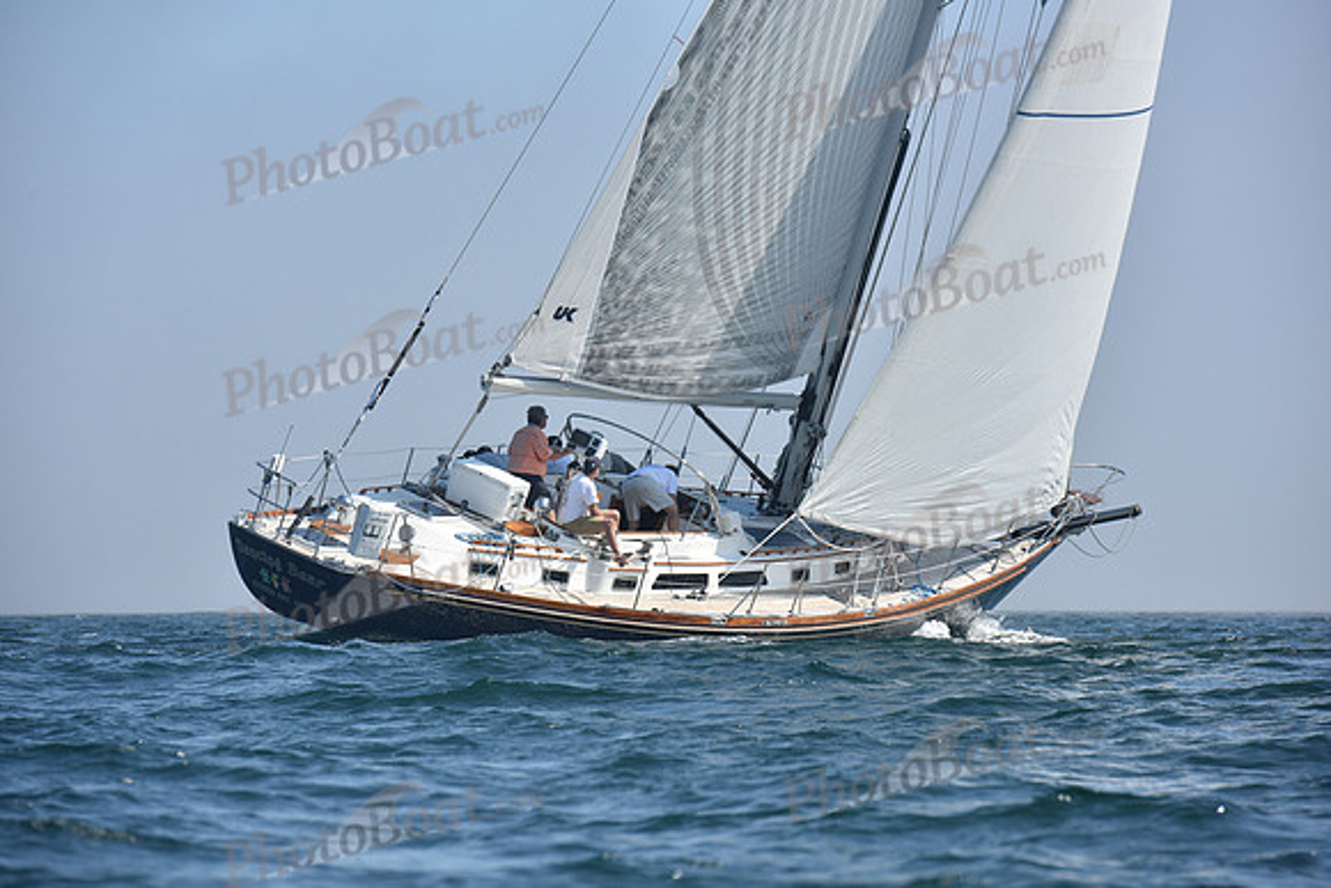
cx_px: 666
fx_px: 7211
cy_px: 444
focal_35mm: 195
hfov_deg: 10.5
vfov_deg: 7.0
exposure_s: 1/1600
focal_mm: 195
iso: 320
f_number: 8
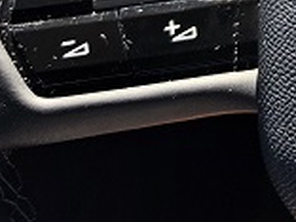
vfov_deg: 10.7
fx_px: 1009
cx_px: 554
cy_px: -315
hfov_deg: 14.4
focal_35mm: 118
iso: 64
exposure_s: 1/1709
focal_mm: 6.5
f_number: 1.4
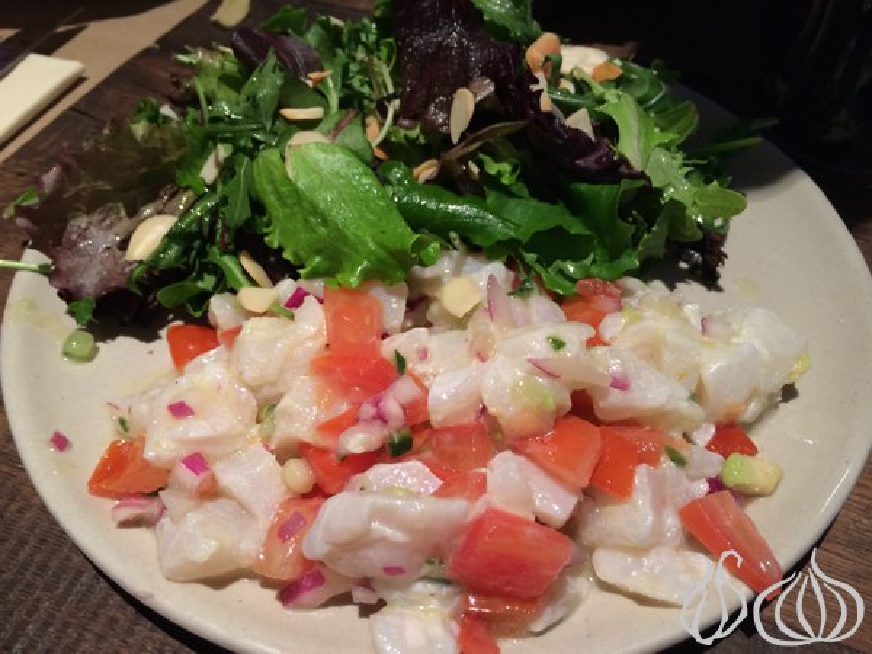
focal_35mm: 30
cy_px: 327
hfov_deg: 60.0
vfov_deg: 46.8
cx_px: 436
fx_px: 756
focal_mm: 4.12
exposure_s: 1/33
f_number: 2.2
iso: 125
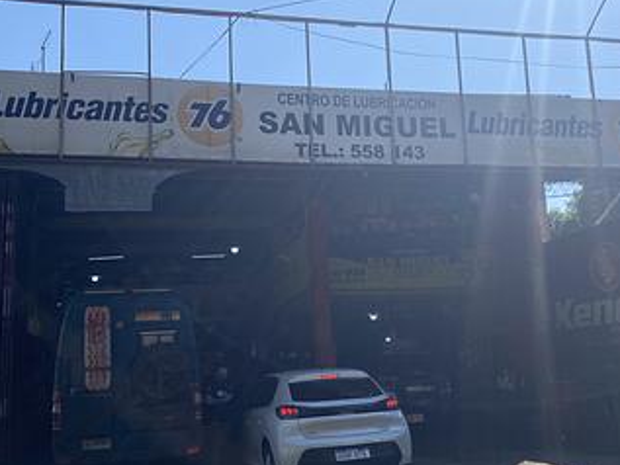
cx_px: 285
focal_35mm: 35
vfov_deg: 40.7
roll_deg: +2.7
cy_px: 258
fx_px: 627
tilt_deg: +9.3
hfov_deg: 52.5
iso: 32
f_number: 1.8
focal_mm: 4.25
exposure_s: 1/5747
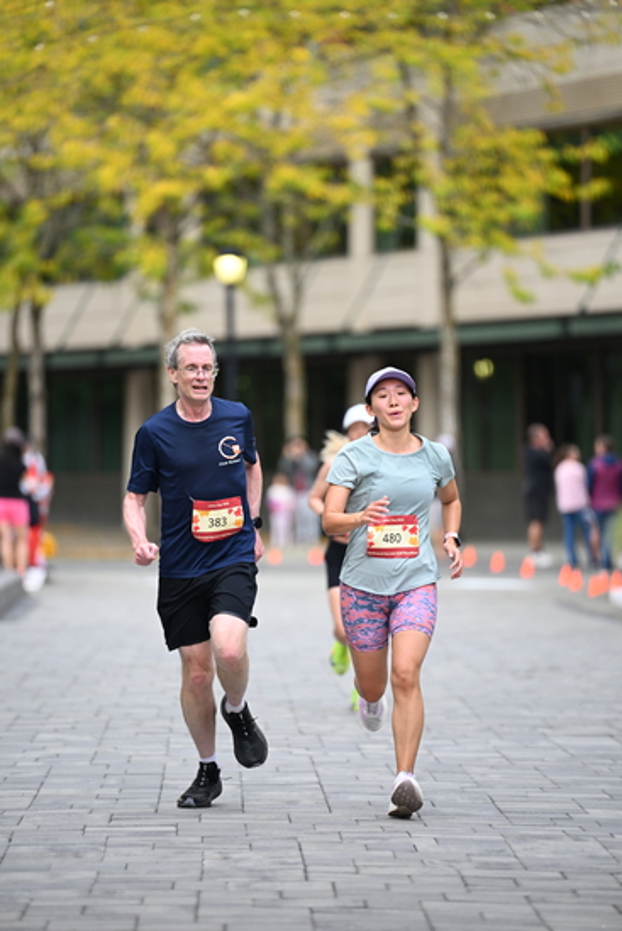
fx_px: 5180
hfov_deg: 6.9
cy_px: 466
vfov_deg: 10.3
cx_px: 311
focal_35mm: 200
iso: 1000
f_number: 2.8
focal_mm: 200
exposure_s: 1/2000
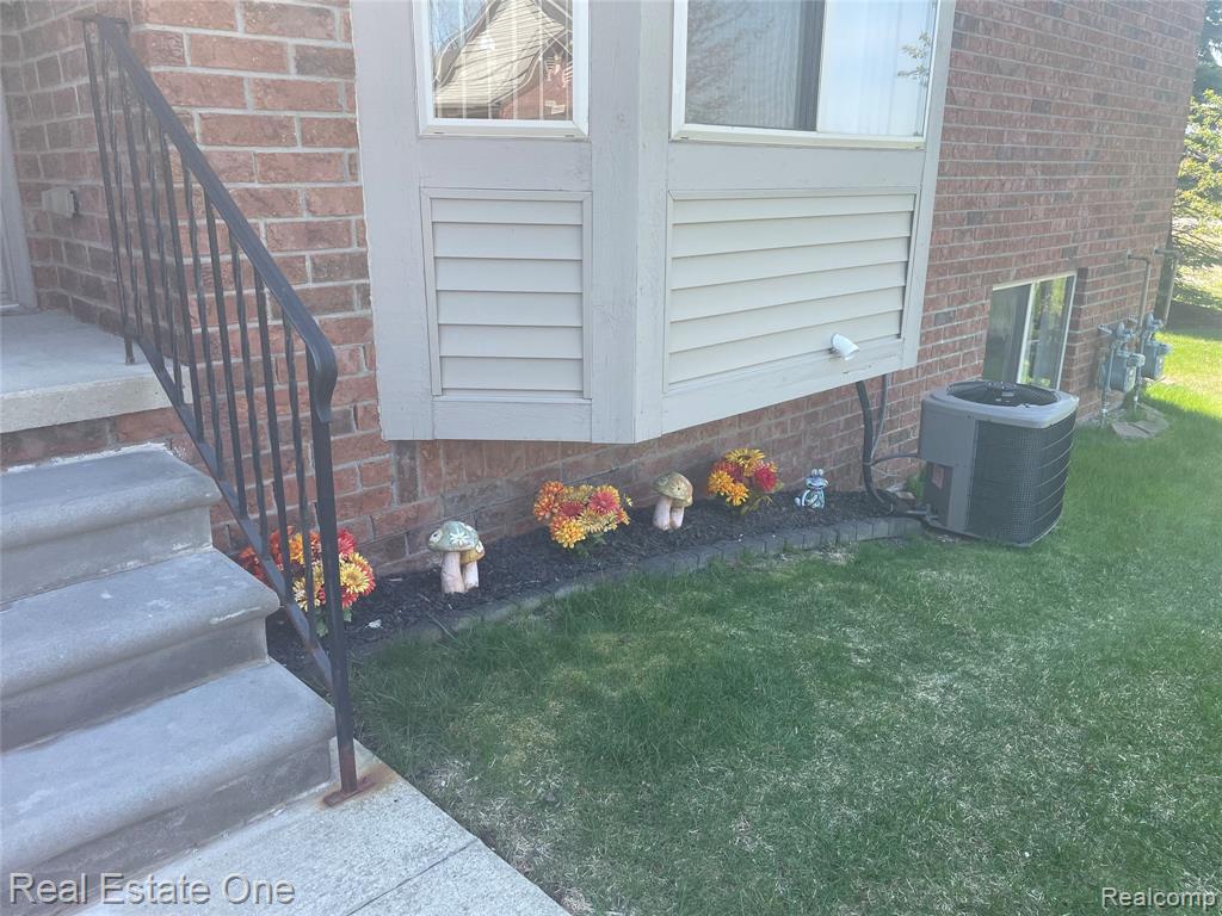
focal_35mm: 26
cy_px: 458
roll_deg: -0.1
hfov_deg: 67.3
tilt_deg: -17.0
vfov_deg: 53.1
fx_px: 918
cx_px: 611
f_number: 1.6
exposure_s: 1/581
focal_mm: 4.2
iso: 50
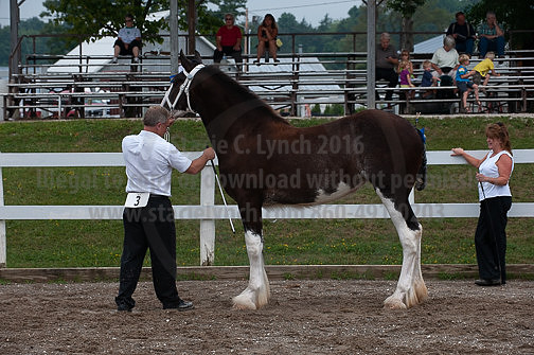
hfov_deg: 14.7
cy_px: 178
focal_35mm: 140
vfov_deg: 9.8
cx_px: 267
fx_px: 2075
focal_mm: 140
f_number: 5.6
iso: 640
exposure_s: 1/1250
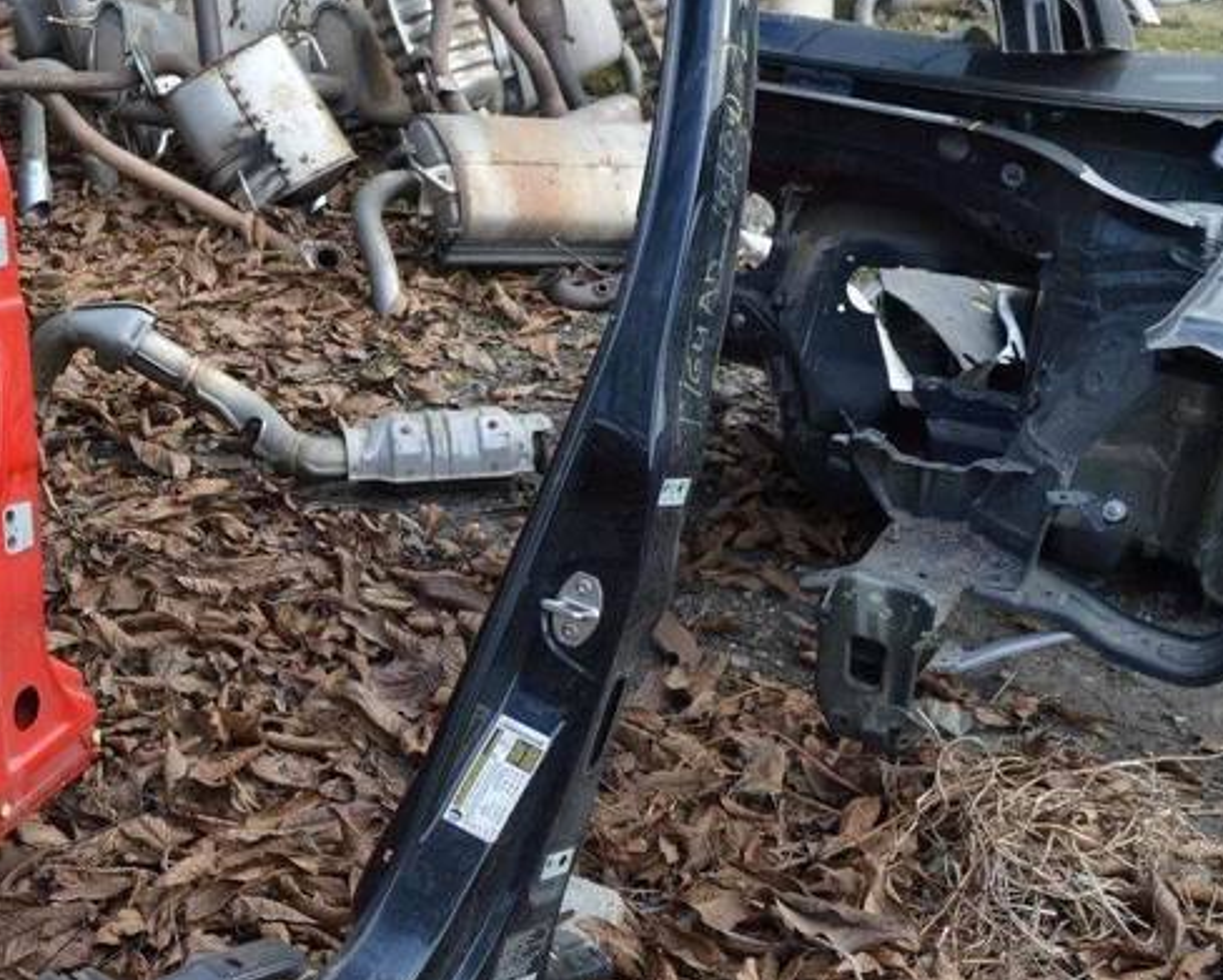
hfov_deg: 30.3
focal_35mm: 59
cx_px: 78
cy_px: 482
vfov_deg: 25.8
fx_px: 2137
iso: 280
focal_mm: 20
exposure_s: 1/125
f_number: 5.6
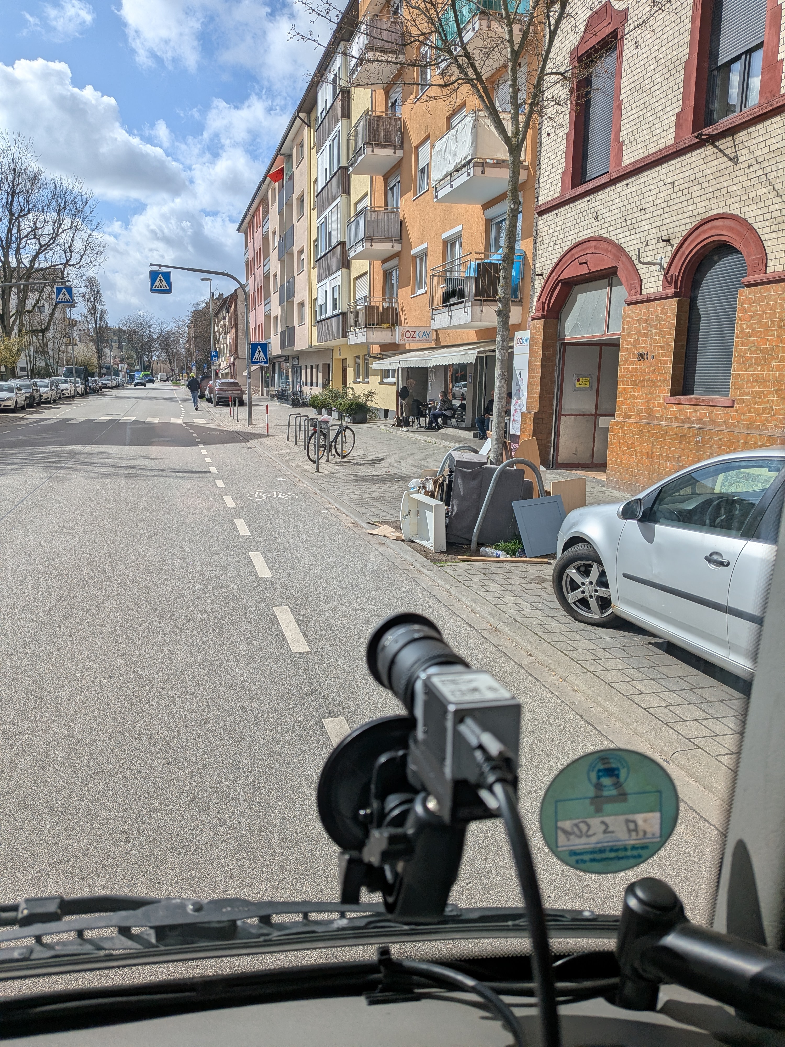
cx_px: 392
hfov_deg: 56.8
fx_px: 726
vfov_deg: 71.6
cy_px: 524
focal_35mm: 24
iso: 27
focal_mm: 4.53
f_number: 1.7
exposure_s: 1/2342
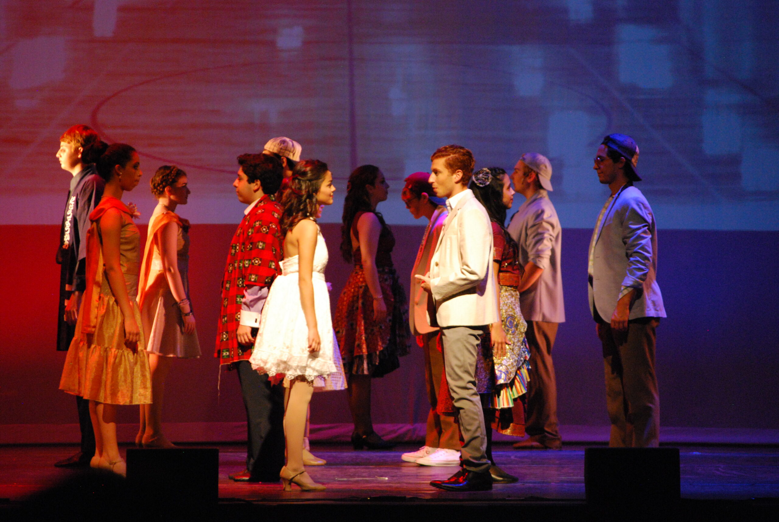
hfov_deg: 9.5
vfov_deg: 6.3
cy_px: 261
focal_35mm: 218
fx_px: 4712
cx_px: 390
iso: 1600
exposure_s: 1/25
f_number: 5.3
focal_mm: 145
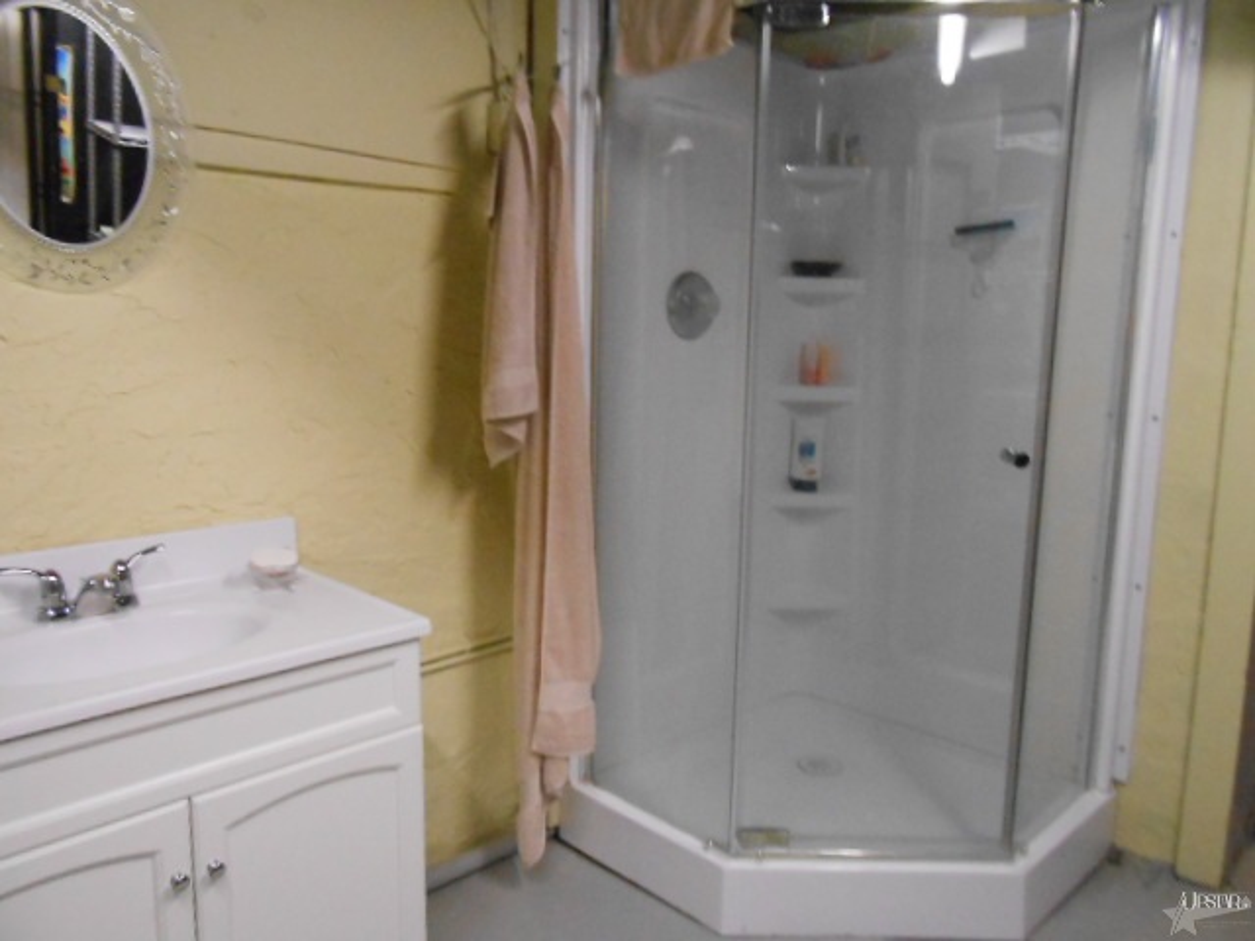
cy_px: 470
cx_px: 628
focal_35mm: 26
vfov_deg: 53.1
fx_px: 943
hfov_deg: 67.3
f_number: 3.5
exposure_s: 1/25
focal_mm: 4.6
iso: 800
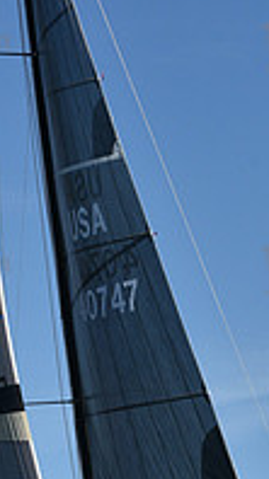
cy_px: 392
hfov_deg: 5.6
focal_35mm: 215
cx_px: 137
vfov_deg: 10.0
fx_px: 2733
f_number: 9
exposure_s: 1/1250
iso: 250
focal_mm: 70
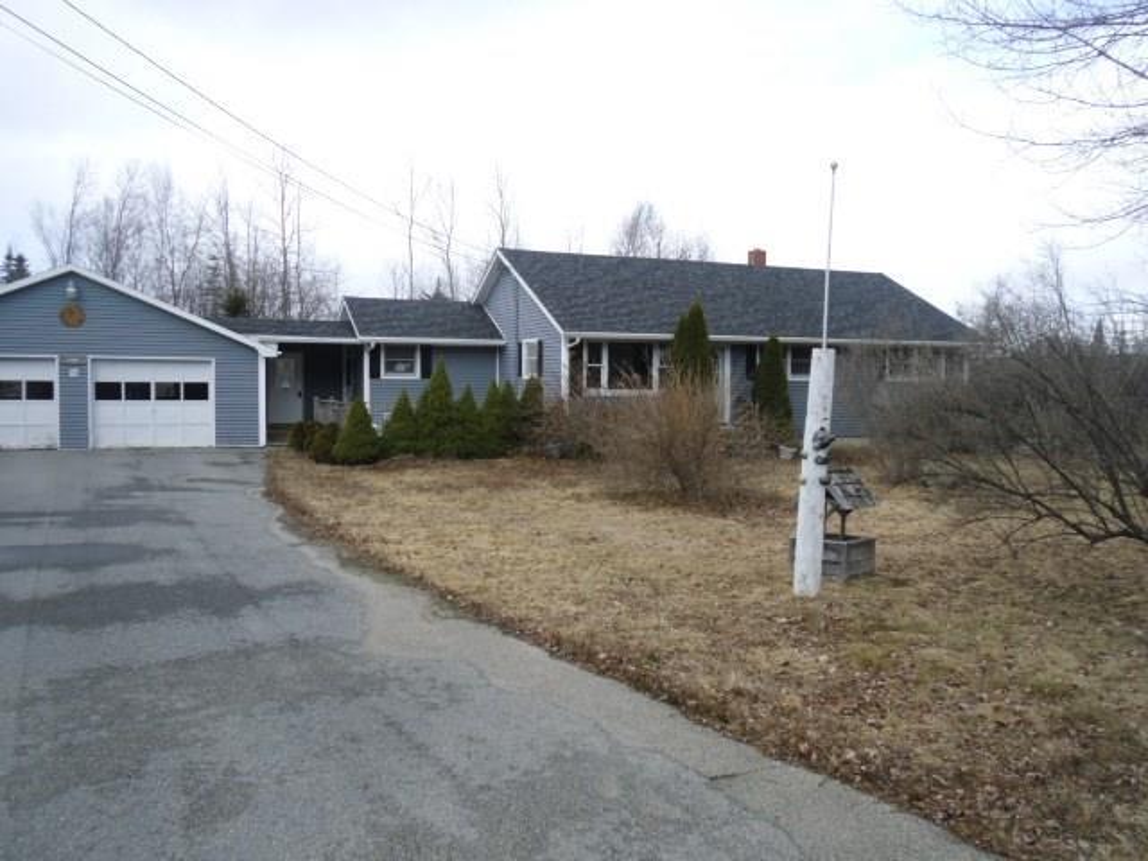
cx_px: 574
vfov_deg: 44.2
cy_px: 430
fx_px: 1061
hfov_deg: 56.8
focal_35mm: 32
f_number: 3.5
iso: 100
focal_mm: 5.8
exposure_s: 1/320
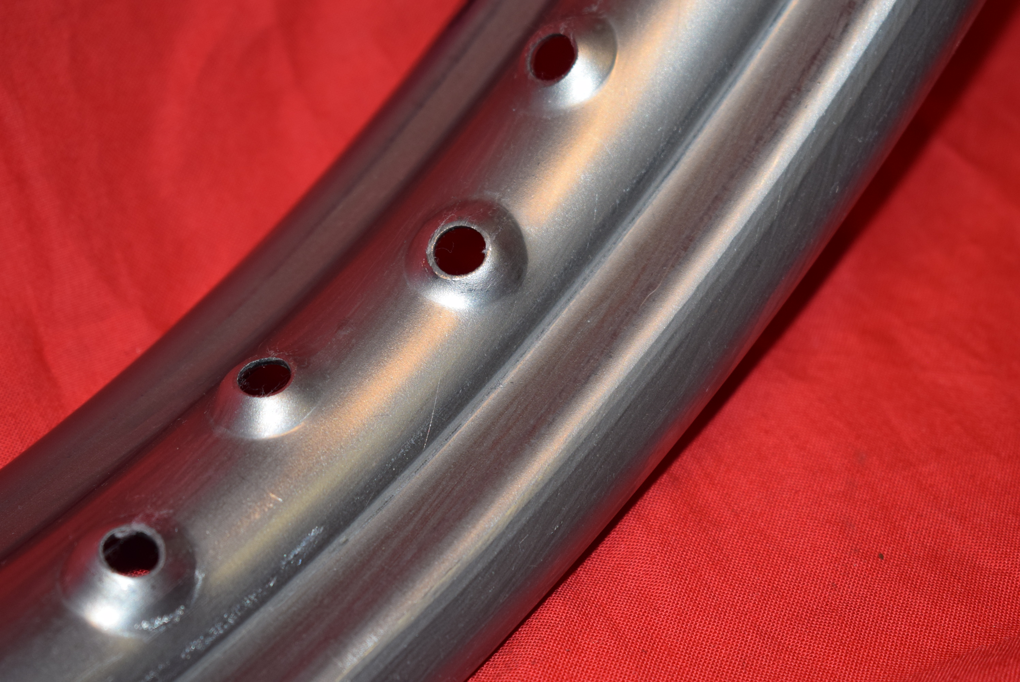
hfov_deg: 24.6
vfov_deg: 16.6
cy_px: 341
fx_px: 2339
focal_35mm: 82
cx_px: 510
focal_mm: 55
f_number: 5.6
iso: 400
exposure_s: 1/200
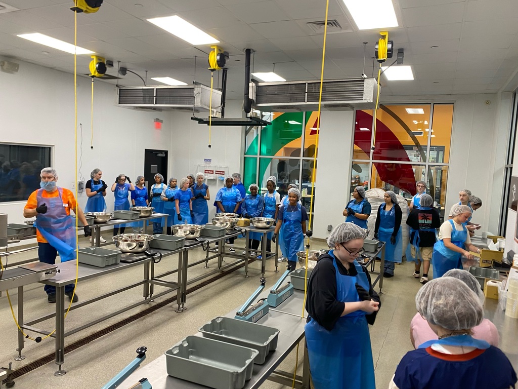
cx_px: 259
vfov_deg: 53.1
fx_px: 389
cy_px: 194
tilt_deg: -5.5
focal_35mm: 26
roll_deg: -3.2
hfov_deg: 67.3
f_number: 1.8
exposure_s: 1/68
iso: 125
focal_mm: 4.25
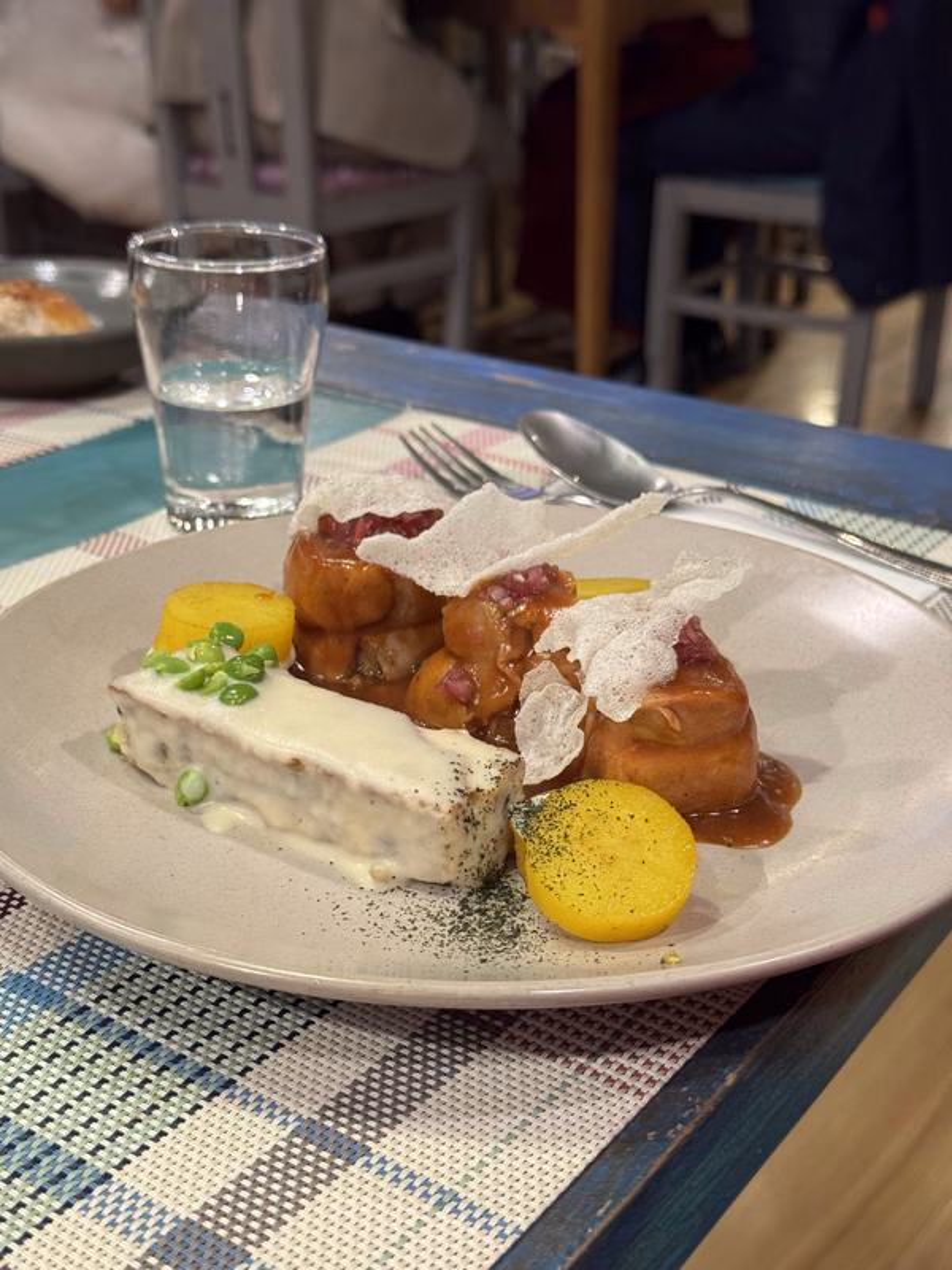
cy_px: 635
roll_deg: -2.6
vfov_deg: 39.7
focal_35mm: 48
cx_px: 476
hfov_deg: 30.3
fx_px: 1760
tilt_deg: -23.2
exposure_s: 1/50
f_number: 1.78
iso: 200
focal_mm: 6.76
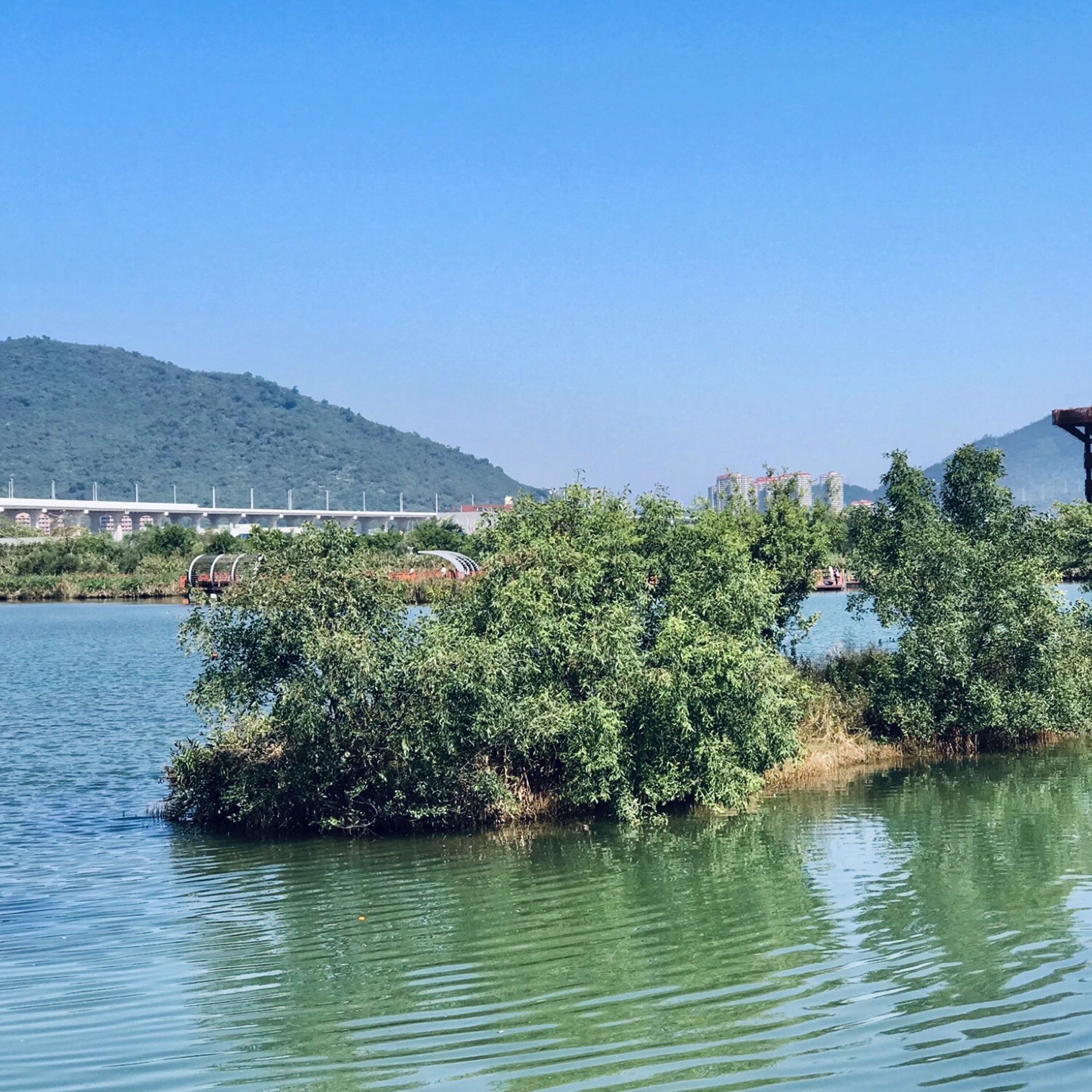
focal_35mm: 68
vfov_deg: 25.4
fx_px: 2427
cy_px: 540
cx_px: 559
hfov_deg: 25.4
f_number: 2.8
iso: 20
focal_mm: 6.6
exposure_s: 1/847
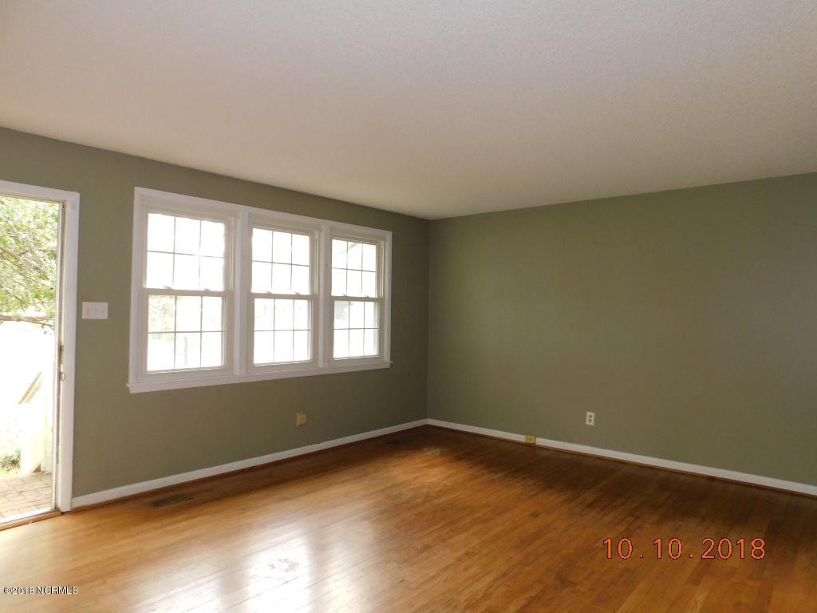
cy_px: 306
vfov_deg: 58.9
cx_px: 408
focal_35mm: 23
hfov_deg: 73.9
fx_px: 543
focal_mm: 4
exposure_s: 1/30
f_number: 3
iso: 200
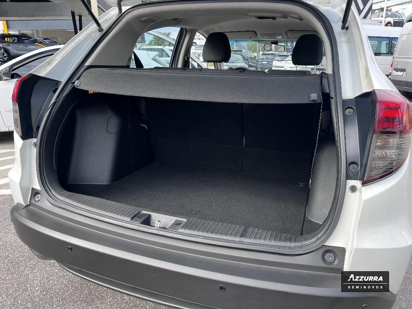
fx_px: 309
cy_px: 154
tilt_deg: -19.3
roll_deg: +0.5
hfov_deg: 67.3
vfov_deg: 53.1
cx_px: 206
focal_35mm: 26
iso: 50
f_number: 1.6
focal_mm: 5.1
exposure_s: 1/299
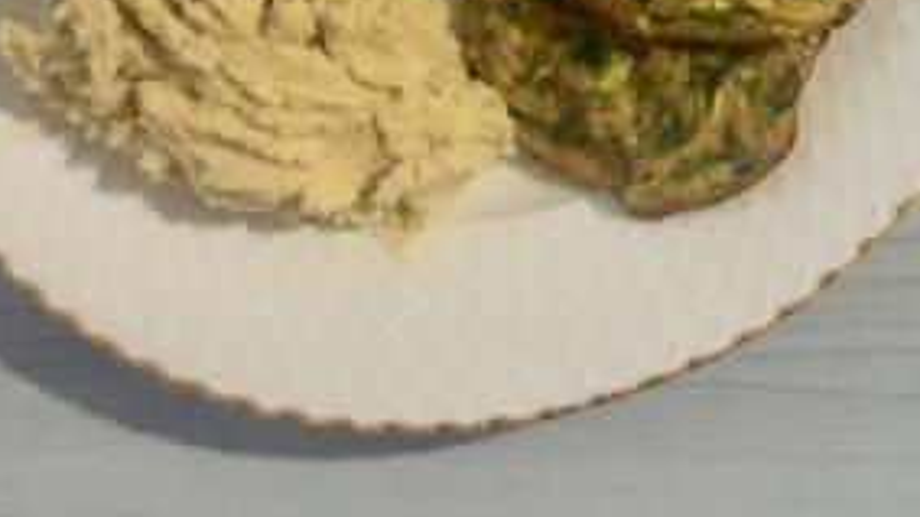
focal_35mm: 77
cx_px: 900
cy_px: -143
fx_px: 1878
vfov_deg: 15.0
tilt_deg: -70.4
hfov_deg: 26.2
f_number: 2.2
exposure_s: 1/33
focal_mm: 4.15
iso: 200
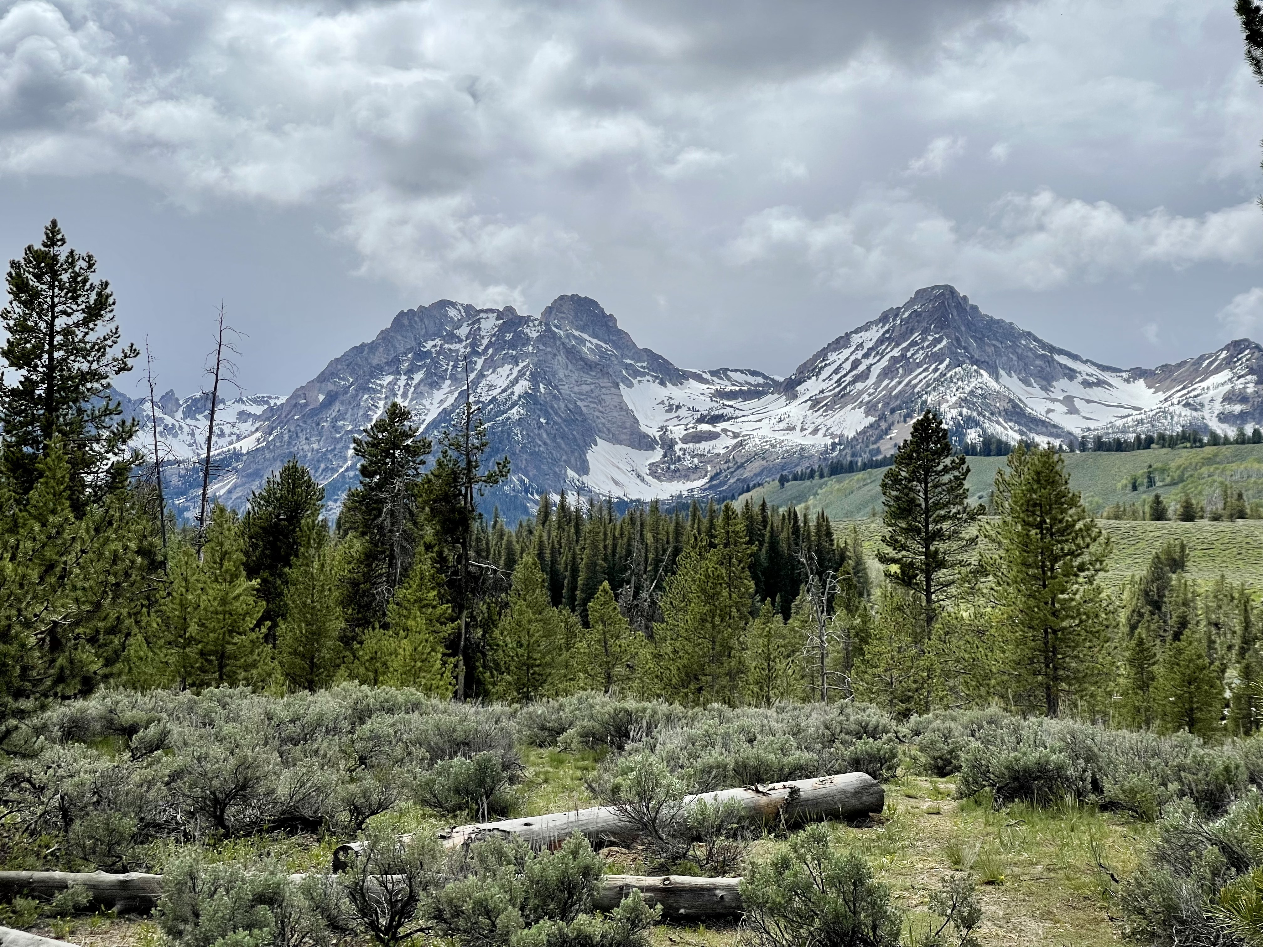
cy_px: 474
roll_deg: -0.1
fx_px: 2335
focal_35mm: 64
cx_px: 632
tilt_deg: +5.3
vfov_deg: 22.9
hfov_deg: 30.3
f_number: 2.2
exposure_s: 1/2732
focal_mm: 7.5
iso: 20
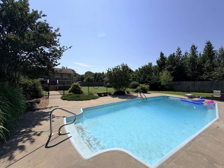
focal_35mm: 14
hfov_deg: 102.1
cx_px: 112
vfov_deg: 85.7
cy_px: 84
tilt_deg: -0.1
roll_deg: +0.5
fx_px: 91
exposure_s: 1/1656
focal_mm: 2.22
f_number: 2.2
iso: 20
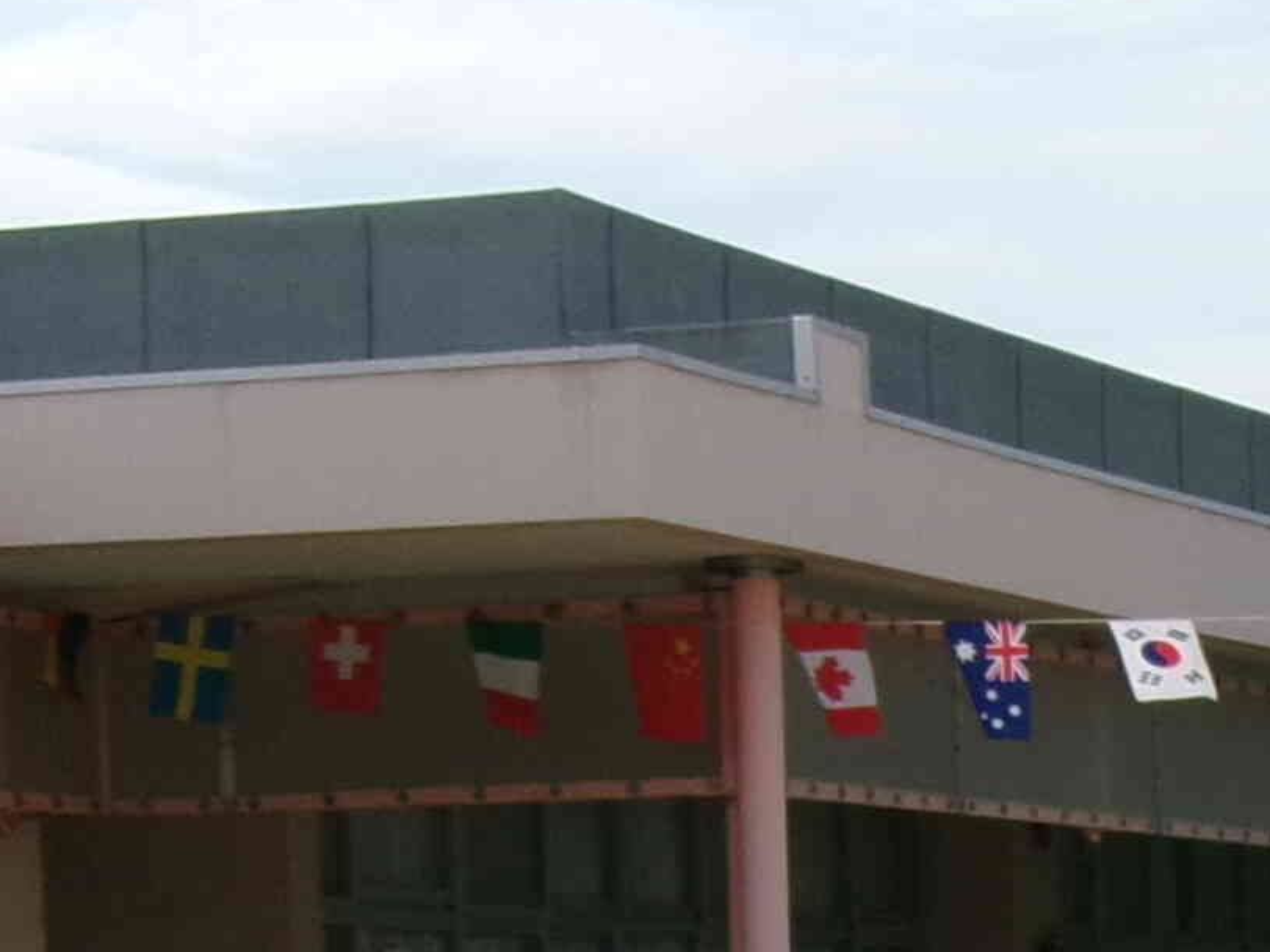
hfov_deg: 11.9
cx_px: 1577
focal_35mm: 162
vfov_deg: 8.9
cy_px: 1544
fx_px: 5943
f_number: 11.8
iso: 100
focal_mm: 6.4
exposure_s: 1/220
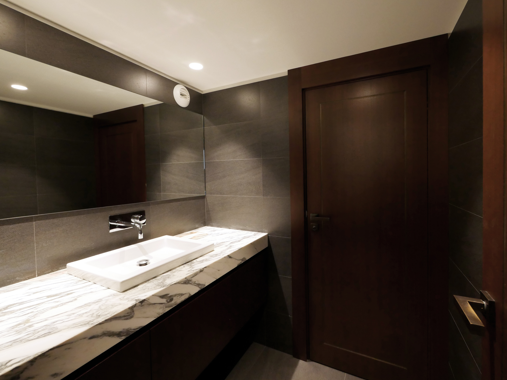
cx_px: 255
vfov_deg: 81.7
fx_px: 220
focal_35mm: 15
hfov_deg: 98.2
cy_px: 185
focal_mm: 7
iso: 1250
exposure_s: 1/60
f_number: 4
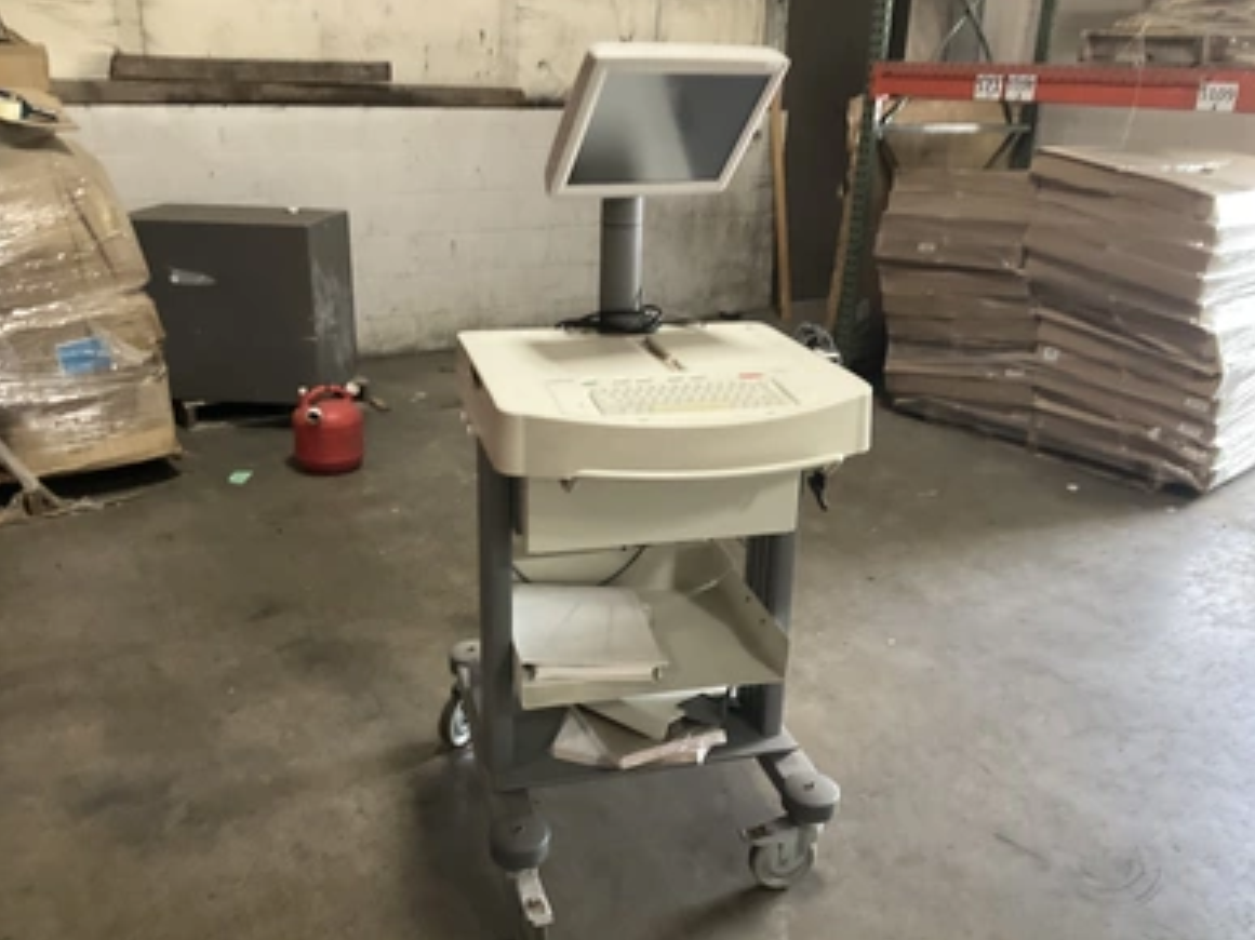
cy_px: 470
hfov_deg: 60.0
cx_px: 610
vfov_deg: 46.8
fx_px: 1087
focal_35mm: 30
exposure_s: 1/40
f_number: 1.8
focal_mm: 3
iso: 200
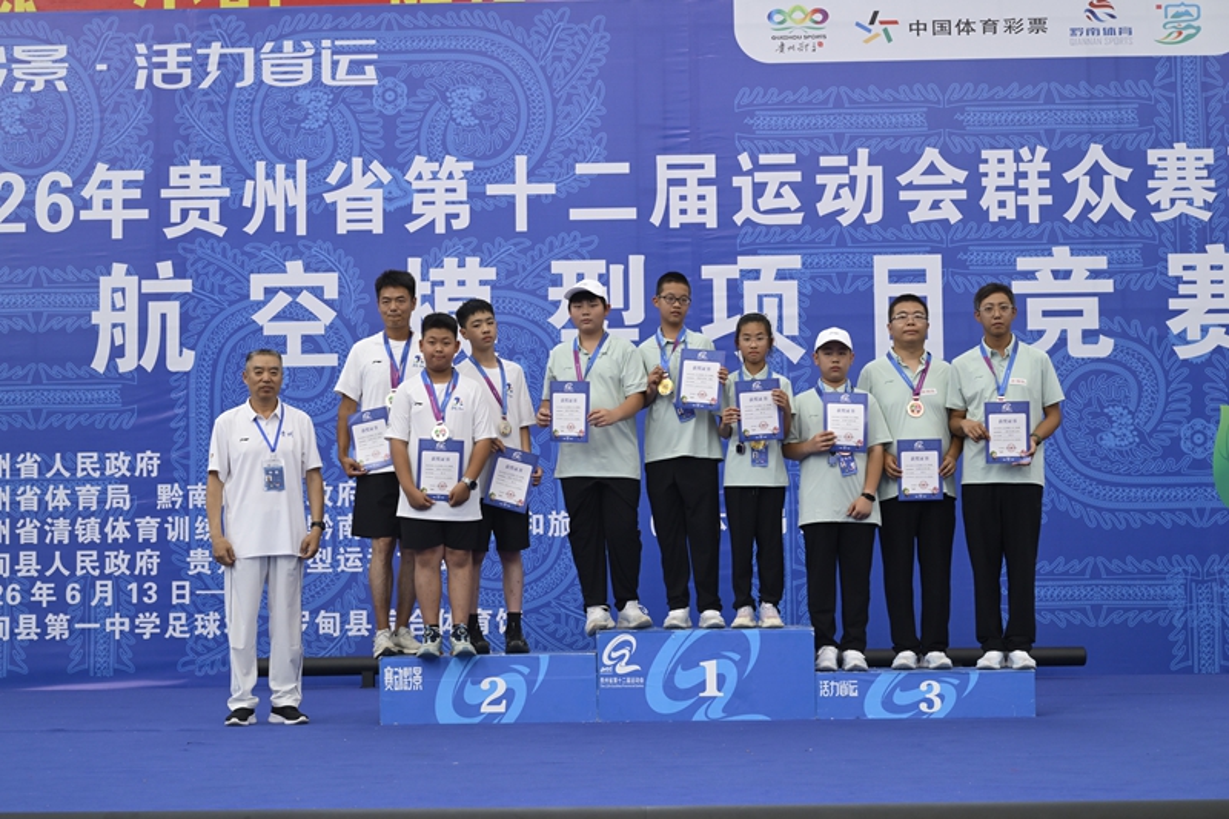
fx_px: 2389
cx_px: 614
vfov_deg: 19.4
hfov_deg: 28.8
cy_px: 410
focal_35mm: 70
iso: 1400
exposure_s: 1/160
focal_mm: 70
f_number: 9
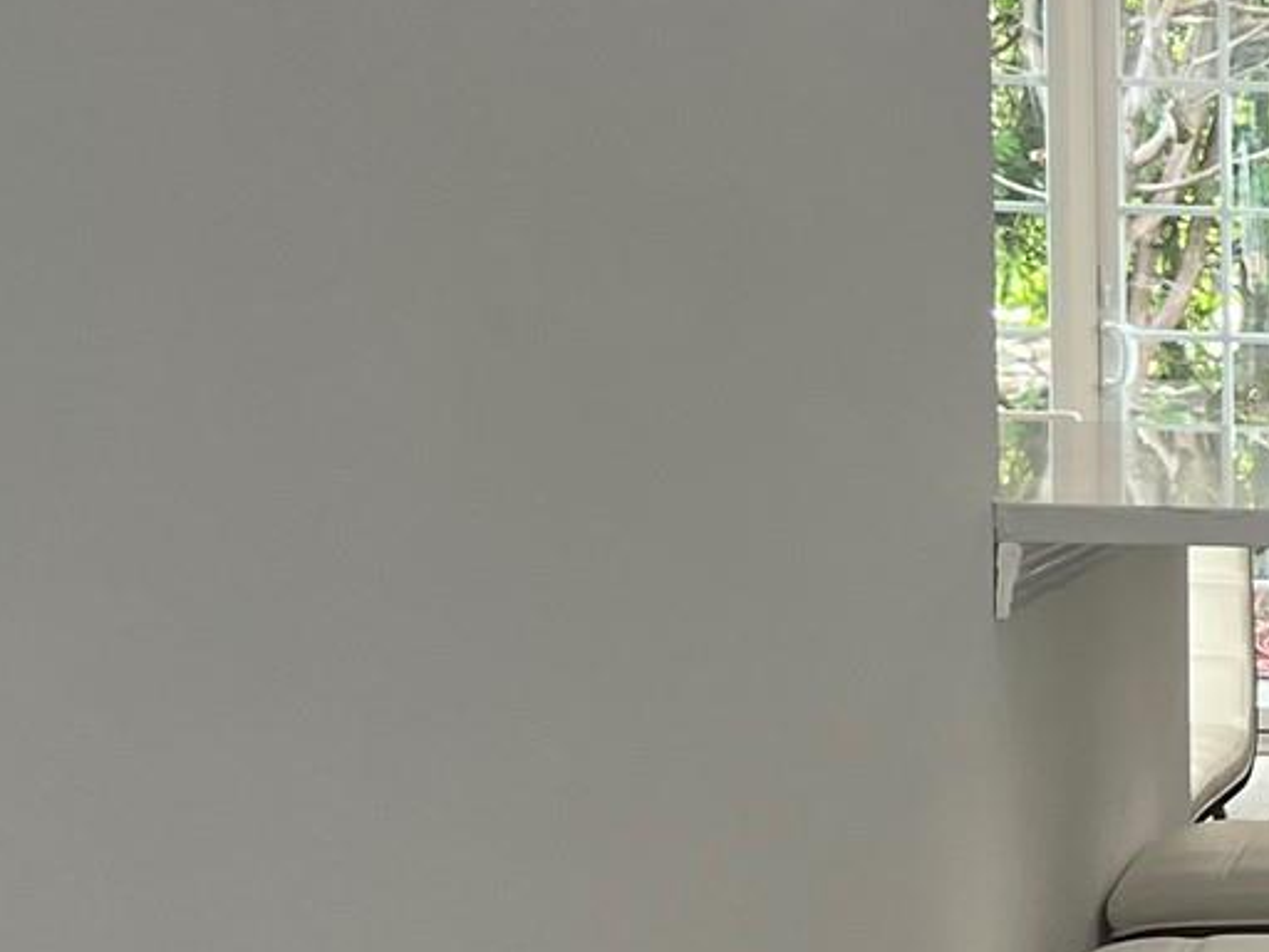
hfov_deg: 16.2
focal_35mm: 104
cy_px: 682
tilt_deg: -8.2
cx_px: 2236
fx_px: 3813
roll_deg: -1.5
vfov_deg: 14.2
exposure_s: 1/120
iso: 100
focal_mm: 5.7
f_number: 1.5
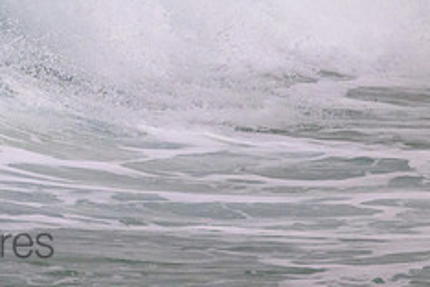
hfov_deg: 1.0
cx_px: -88
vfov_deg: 0.7
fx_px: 23648
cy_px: -63
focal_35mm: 1980
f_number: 11
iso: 4500
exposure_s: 1/1250
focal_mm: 800
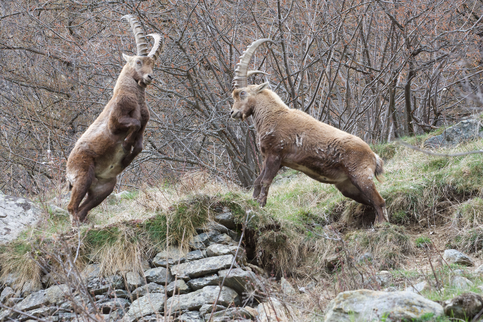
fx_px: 2817
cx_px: 242
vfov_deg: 6.5
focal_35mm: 210
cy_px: 161
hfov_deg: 9.8
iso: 1250
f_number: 13
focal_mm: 140
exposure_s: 1/250
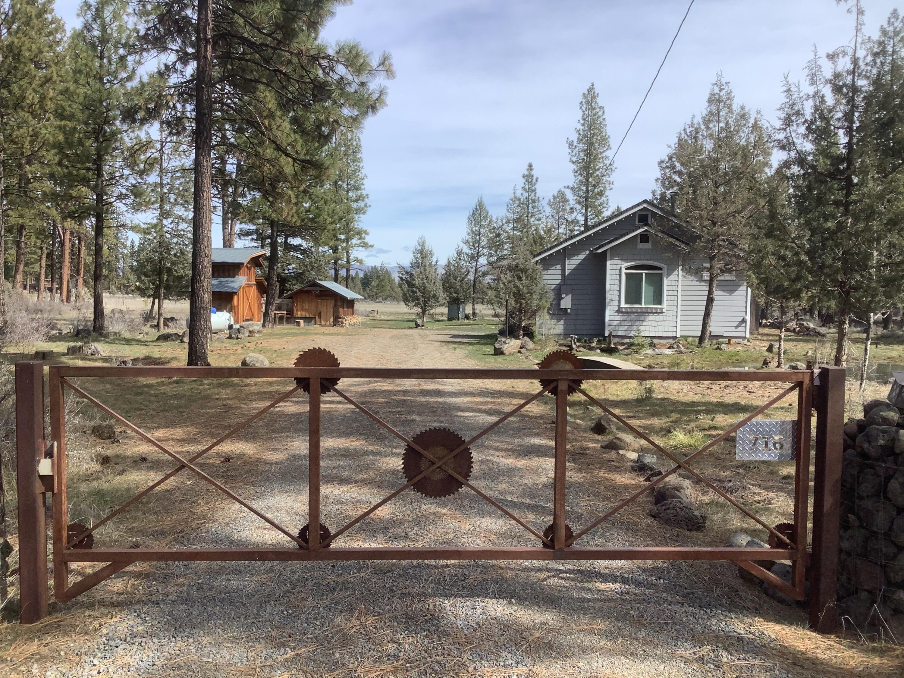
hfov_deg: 58.4
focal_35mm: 31
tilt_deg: -4.0
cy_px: 339
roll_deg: -1.6
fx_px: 810
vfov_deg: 45.4
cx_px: 452
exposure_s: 1/849
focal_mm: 3.3
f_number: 2.4
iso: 25
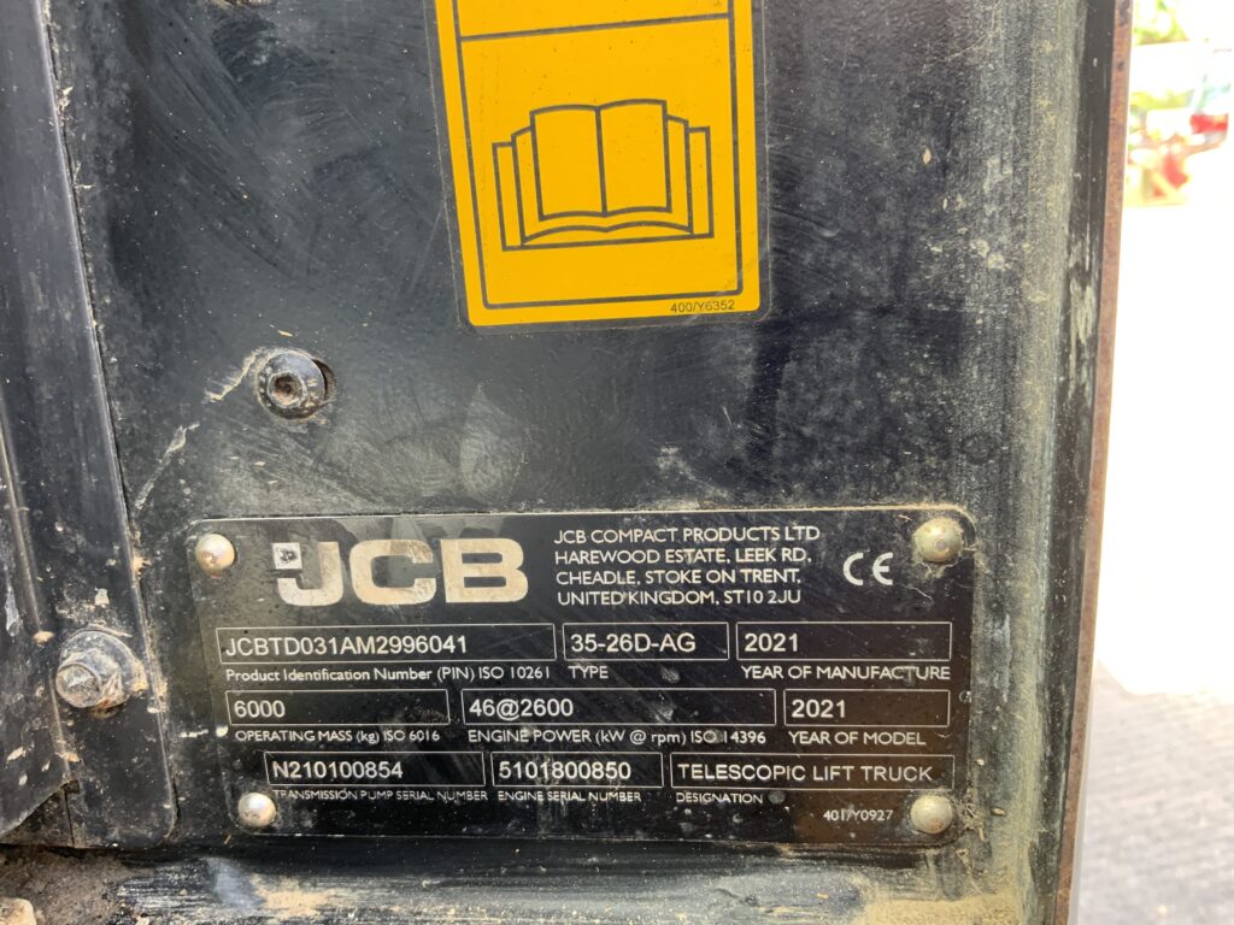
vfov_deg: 48.2
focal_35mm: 29
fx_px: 1034
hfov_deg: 61.7
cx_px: 617
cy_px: 462
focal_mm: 3
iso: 50
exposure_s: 1/122
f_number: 1.8
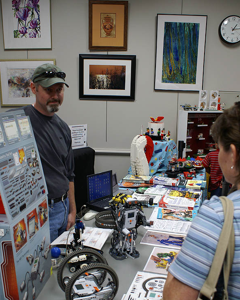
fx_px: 337
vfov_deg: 47.8
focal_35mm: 38
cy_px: 174
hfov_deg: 39.2
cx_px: 121
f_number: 4
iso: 320
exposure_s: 1/40
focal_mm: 22
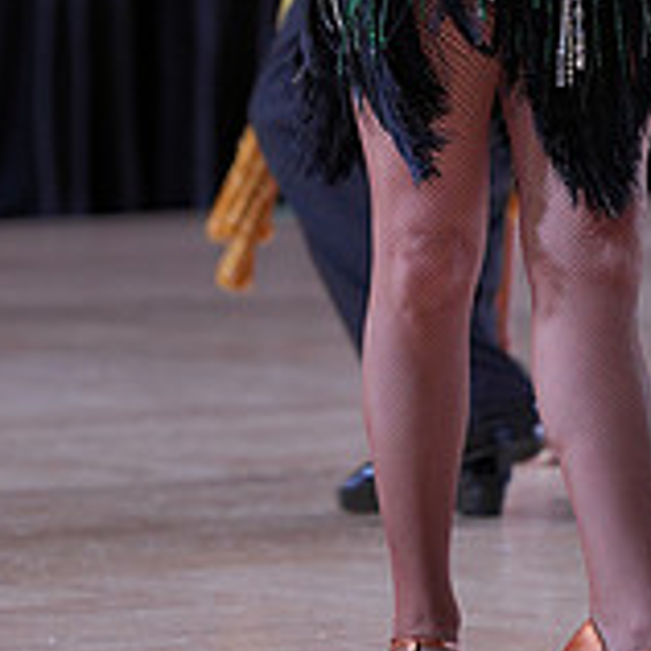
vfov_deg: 3.7
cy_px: -169
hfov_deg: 3.7
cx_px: 649
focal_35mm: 476
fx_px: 10128
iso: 500
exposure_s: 1/400
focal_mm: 153
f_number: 4
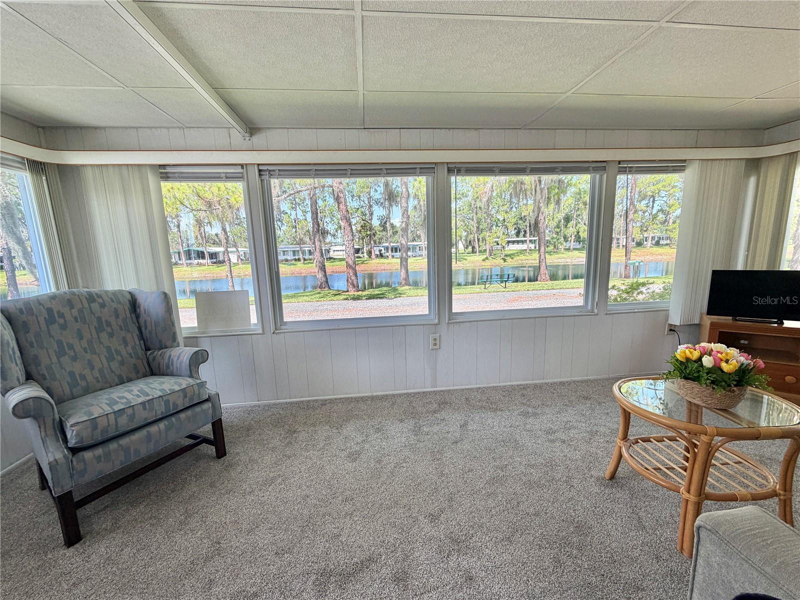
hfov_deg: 102.1
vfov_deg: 85.7
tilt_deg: -9.0
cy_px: 300
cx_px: 400
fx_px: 324
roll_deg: +2.1
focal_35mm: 14
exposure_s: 1/121
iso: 80
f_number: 2.2
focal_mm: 2.22
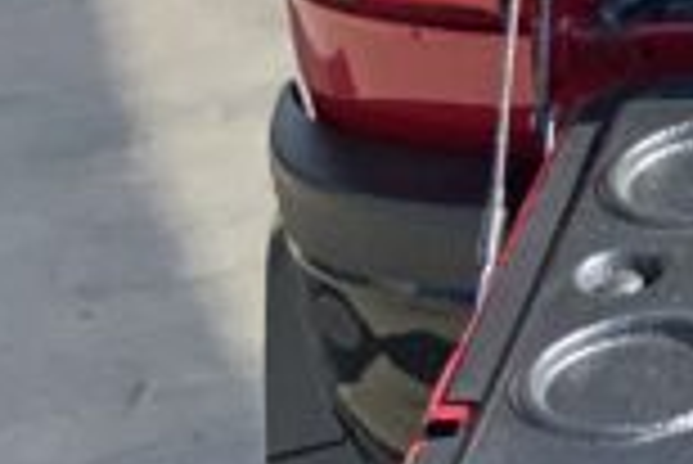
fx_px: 3854
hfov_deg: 8.8
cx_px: 1922
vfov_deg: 6.6
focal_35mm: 200
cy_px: -527
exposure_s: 1/962
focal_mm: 3
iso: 16
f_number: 1.8
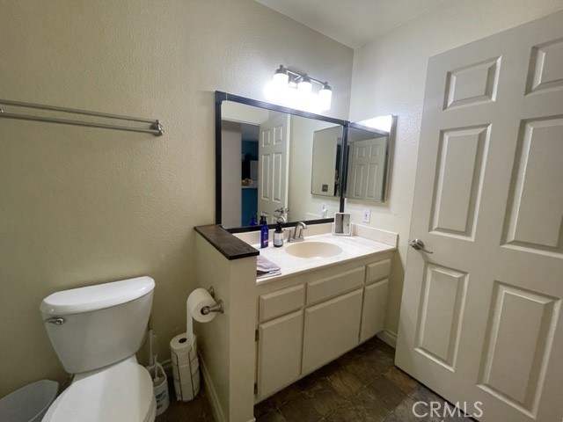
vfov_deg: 89.9
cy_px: 211
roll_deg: -1.9
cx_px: 282
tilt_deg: -8.6
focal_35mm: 13
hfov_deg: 106.2
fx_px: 211
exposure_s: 1/120
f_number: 2.4
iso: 320
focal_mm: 1.54
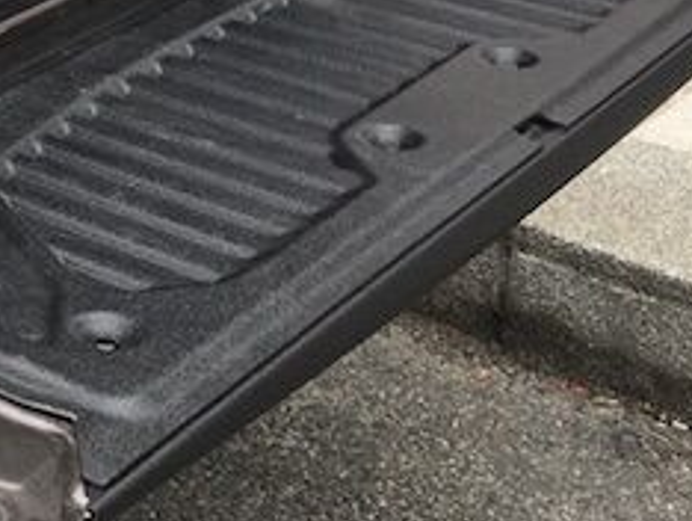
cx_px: -311
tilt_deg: -12.5
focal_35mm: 99
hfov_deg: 17.9
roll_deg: -1.8
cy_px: -272
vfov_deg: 14.0
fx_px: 1981
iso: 25
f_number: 2.2
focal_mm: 4.15
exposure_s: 1/170
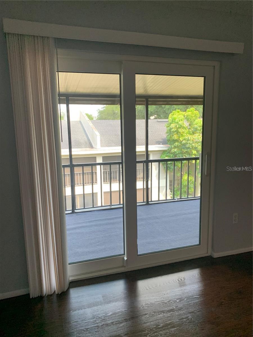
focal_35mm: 26
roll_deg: +1.3
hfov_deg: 53.1
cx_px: 126
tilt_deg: -7.9
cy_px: 168
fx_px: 253
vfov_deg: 67.3
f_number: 1.8
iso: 80
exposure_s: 1/121
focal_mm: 4.25
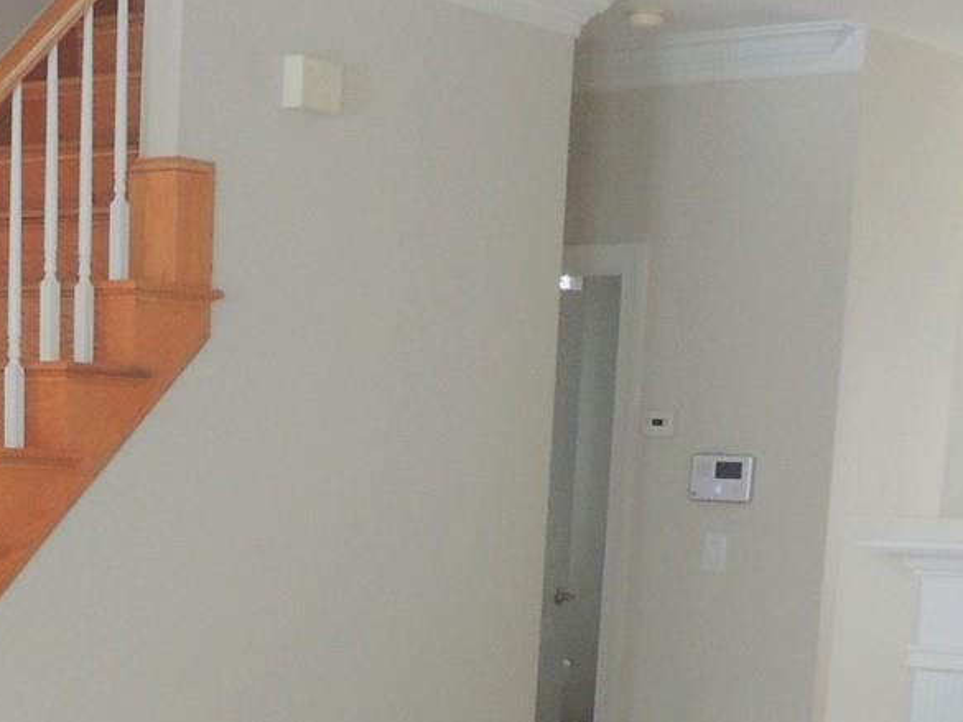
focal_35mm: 84
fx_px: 2337
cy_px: 970
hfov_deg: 22.9
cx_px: 160
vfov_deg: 16.5
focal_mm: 4.3
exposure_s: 1/8
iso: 450
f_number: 3
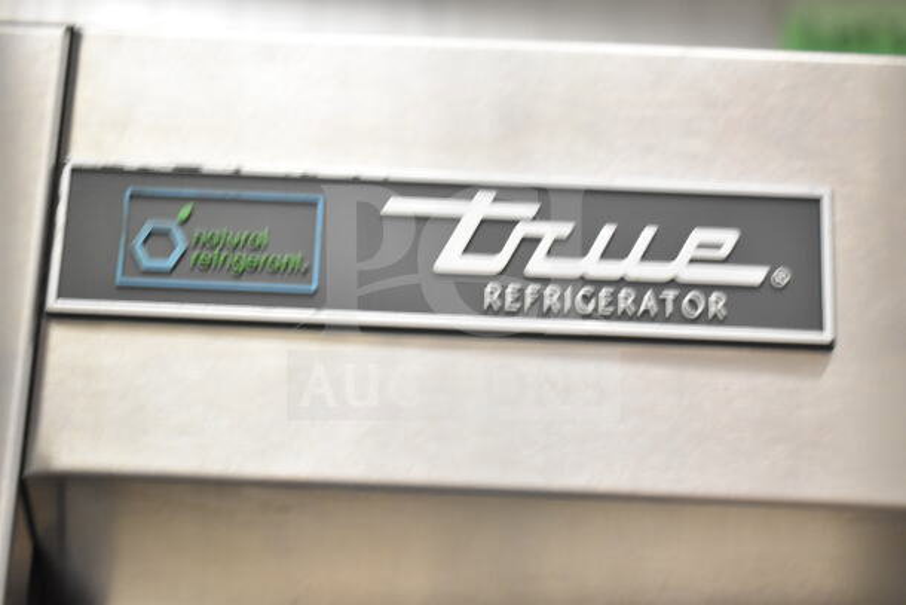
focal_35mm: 60
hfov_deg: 33.4
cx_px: 453
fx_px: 1510
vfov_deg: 22.6
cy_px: 302
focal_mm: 40
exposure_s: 1/60
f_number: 5
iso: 2200
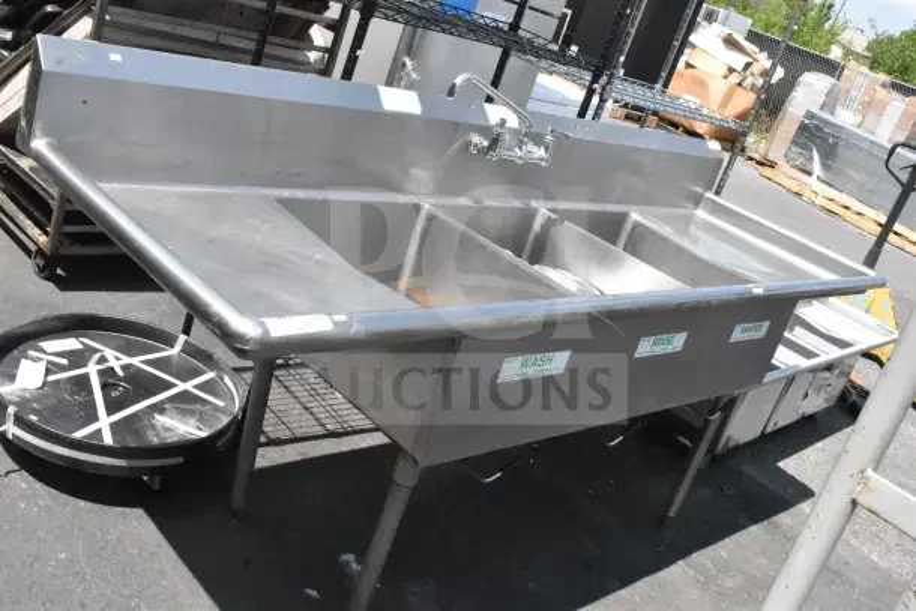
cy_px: 306
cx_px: 458
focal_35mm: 36
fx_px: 916
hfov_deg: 53.1
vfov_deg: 36.9
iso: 6400
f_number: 22
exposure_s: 1/2000
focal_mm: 24
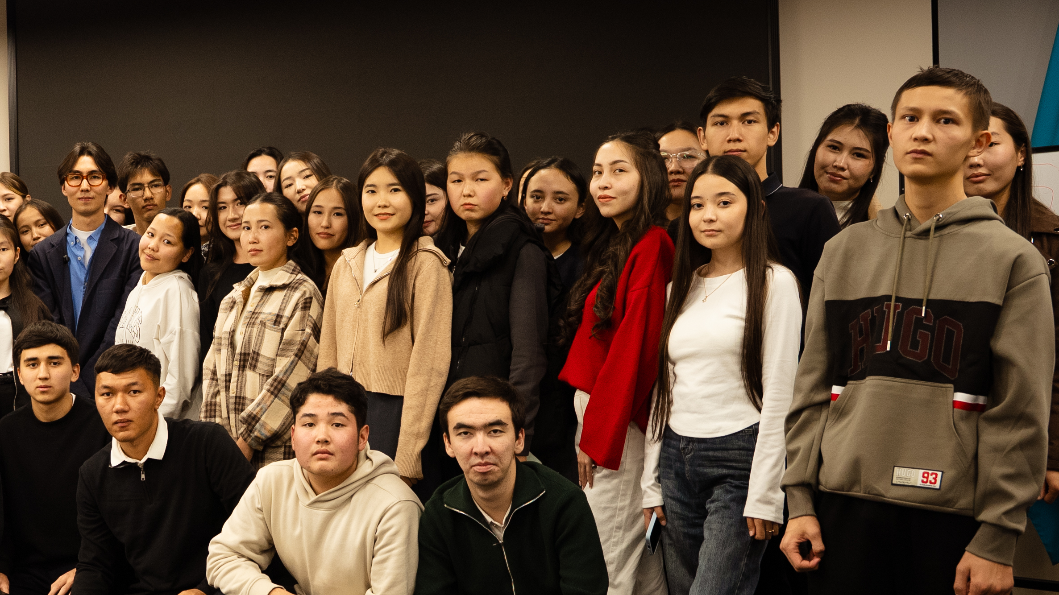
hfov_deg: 37.4
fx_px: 1488
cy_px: 332
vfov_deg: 22.6
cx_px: 168
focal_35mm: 53
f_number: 2.8
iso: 1250
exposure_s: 1/200
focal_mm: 28.3
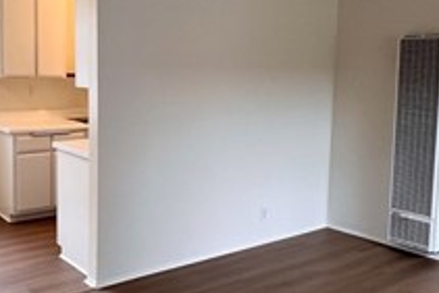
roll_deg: +0.0
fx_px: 500
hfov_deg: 46.9
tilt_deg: -4.5
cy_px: 118
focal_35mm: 41
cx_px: 162
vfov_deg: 32.6
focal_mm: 1.57
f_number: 1.8
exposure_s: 1/120
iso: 200
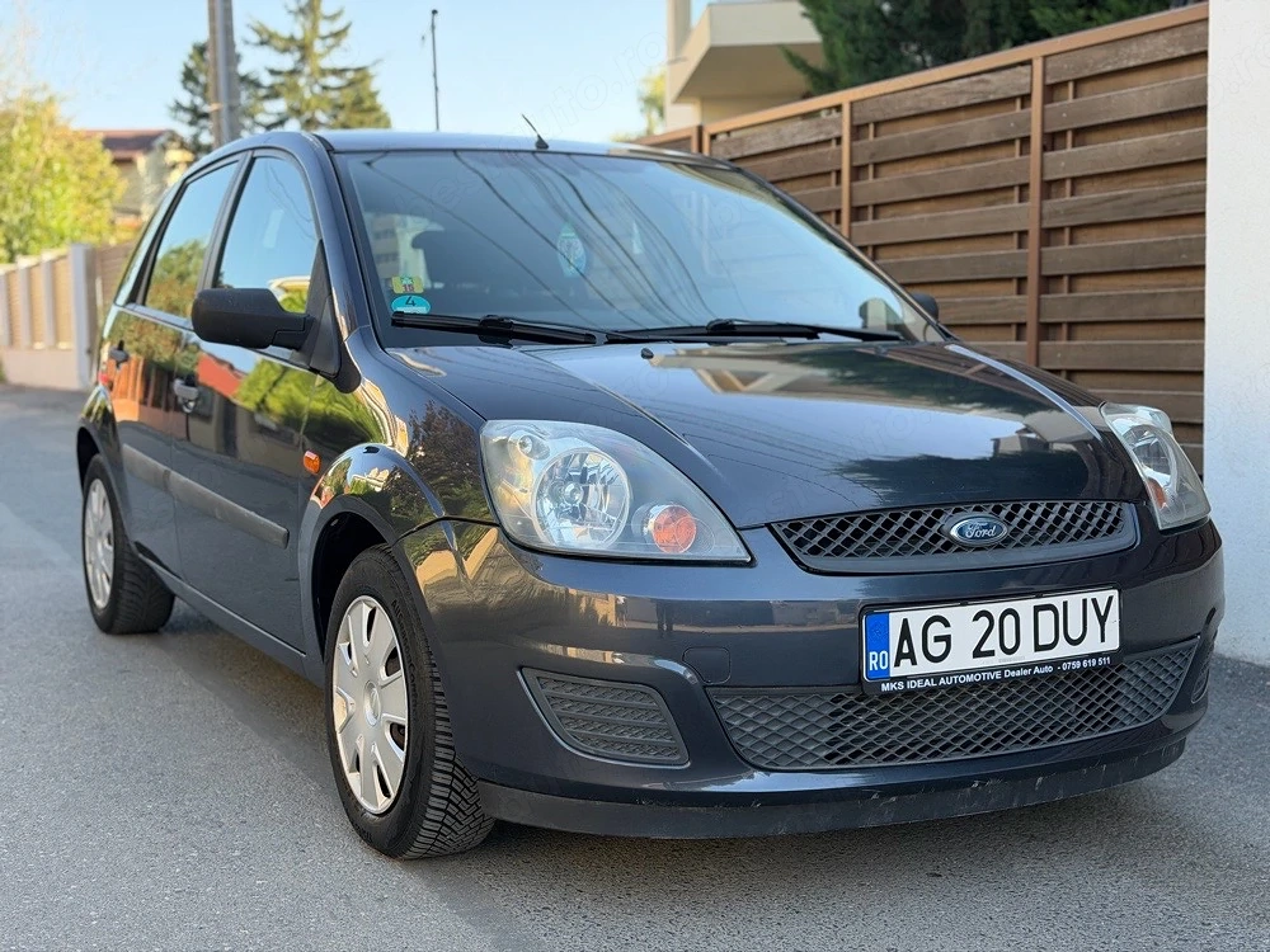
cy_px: 476
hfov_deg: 39.7
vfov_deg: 30.3
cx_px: 635
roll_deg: +1.3
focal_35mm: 48
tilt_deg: -4.8
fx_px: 1761
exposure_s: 1/478
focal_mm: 6.76
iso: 80
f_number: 1.78
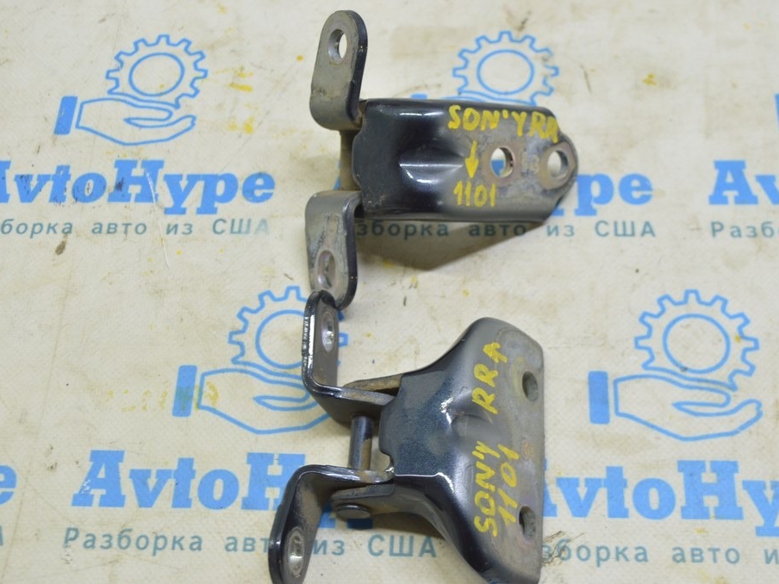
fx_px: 1103
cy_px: 292
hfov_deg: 38.9
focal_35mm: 49
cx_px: 396
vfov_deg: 29.7
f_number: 5.6
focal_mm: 30
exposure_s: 1/20
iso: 400
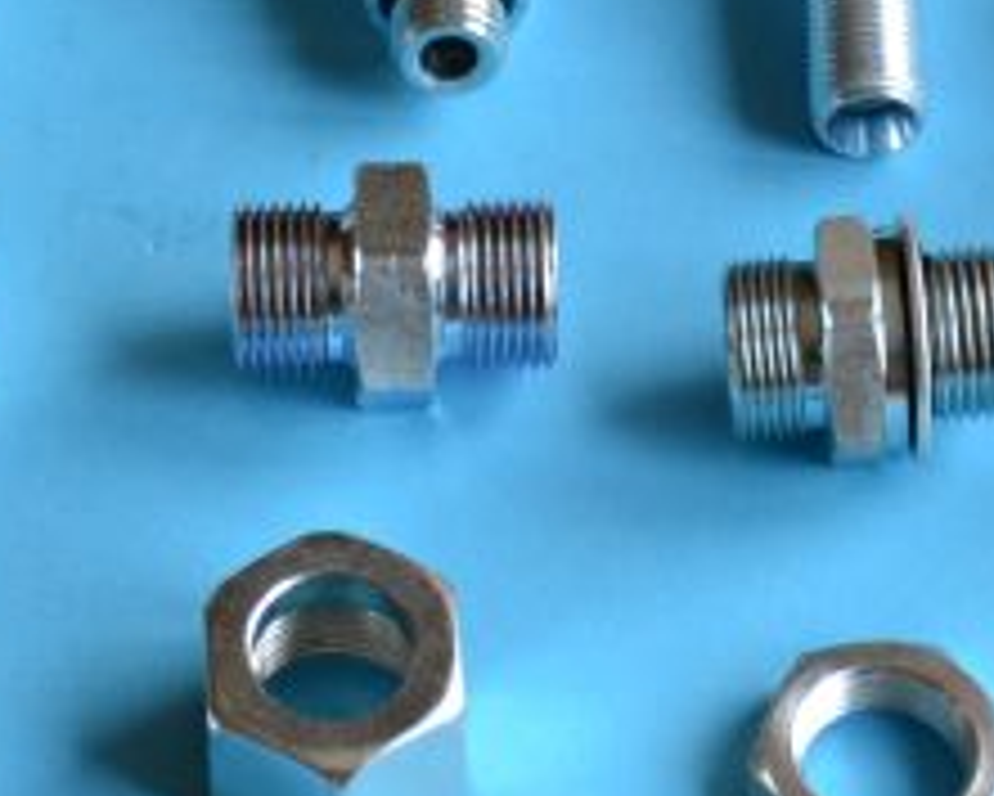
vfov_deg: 7.8
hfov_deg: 9.7
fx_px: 5857
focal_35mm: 199
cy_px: 153
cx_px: 207
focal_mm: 52
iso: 400
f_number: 5
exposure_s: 1/60
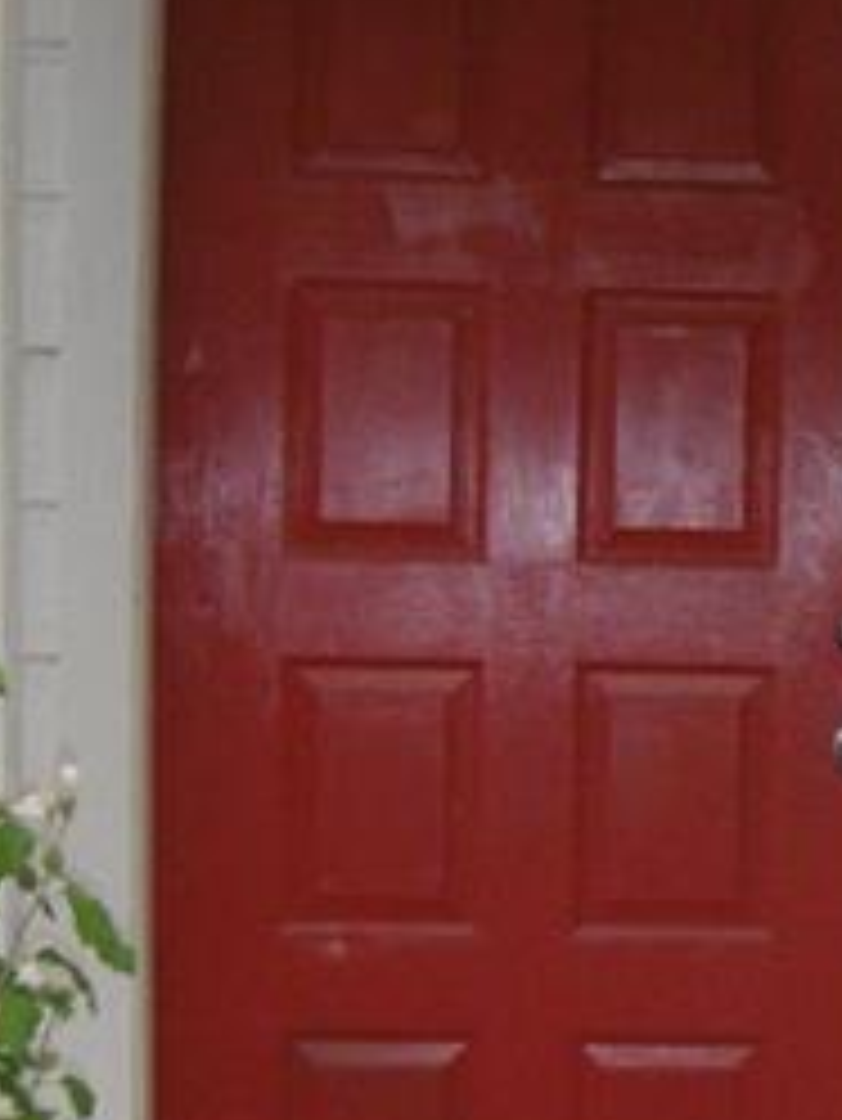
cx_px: 1193
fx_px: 3500
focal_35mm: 108
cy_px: 612
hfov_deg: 13.1
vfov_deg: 18.2
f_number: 3.8
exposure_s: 1/54.1
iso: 200
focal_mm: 5.9
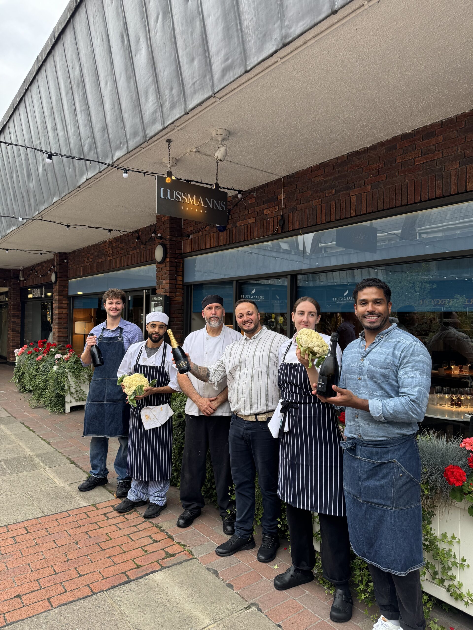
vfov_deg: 71.6
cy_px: 315
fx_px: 437
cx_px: 236
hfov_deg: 56.8
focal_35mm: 24
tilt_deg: +1.4
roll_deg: -0.7
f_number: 1.78
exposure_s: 1/121
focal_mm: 6.76
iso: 64
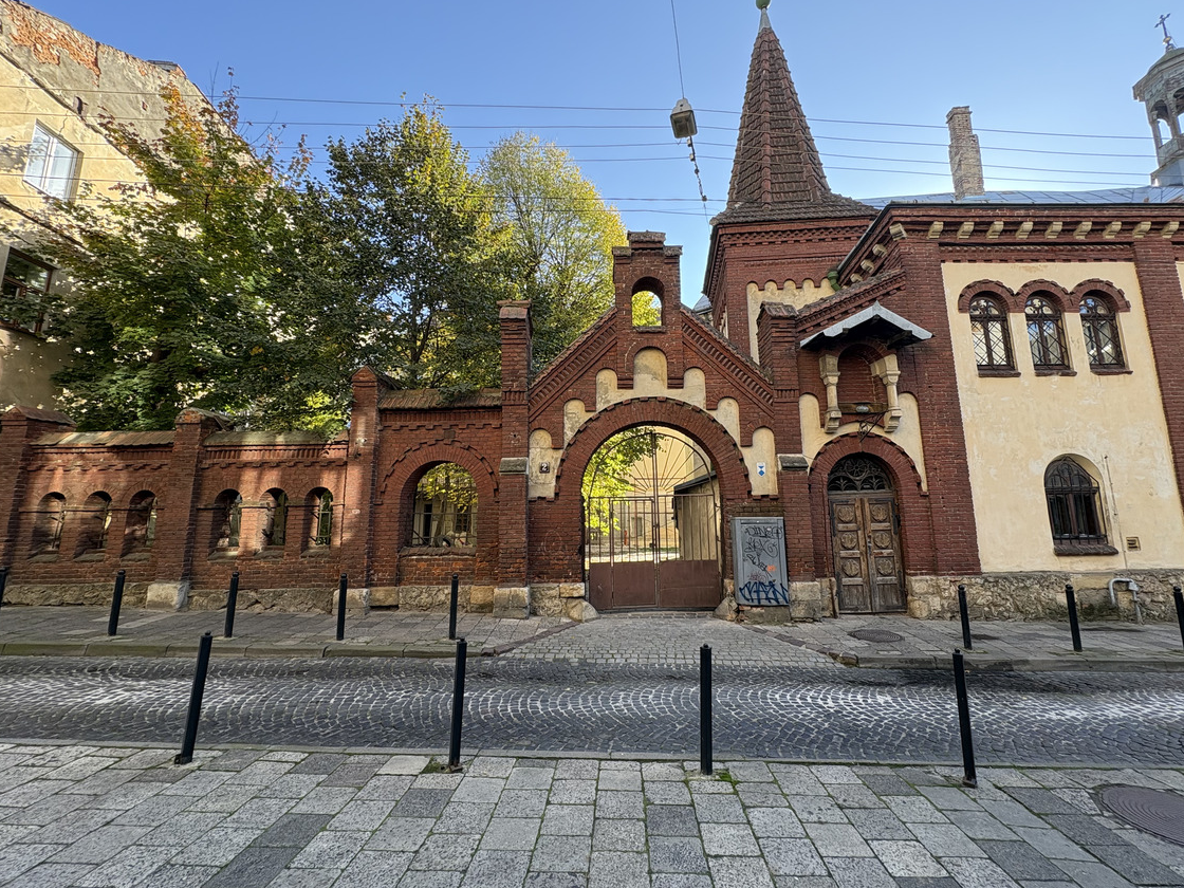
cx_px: 621
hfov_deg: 98.1
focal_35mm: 15
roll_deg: +1.0
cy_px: 421
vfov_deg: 81.7
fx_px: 513
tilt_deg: +10.2
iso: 64
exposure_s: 1/178
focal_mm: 2.22
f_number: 2.2
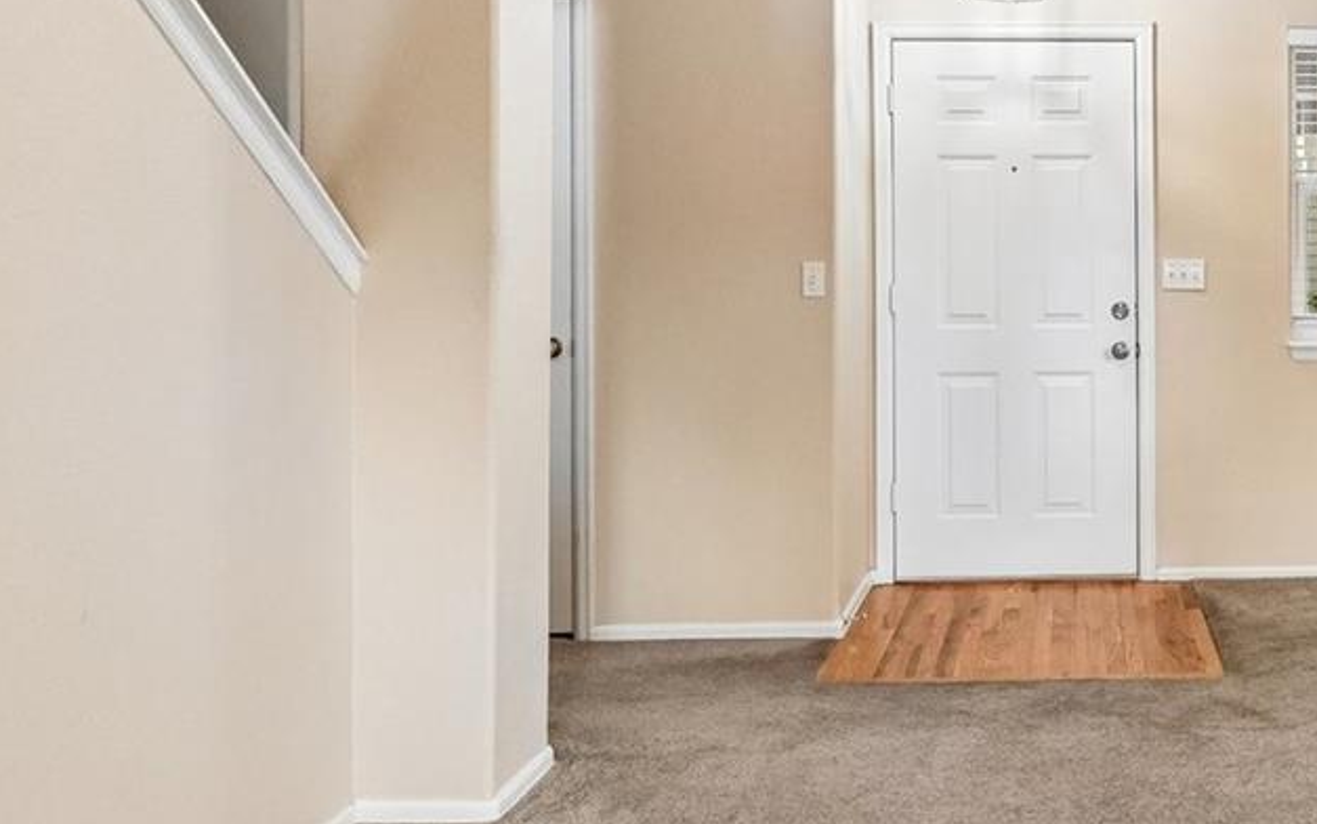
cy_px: 200
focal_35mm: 39
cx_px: 1189
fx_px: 1400
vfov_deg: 32.1
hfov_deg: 45.6
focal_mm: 10
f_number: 9
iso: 640
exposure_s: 1/20
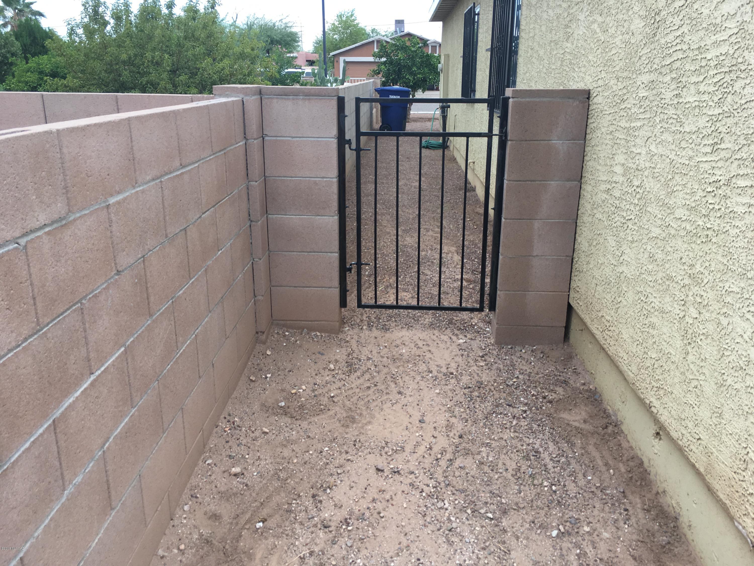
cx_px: 377
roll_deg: -0.7
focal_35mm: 29
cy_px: 283
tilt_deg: -19.7
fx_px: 632
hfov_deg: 61.7
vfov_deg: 48.2
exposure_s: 1/198
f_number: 2.2
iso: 25
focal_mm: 4.15
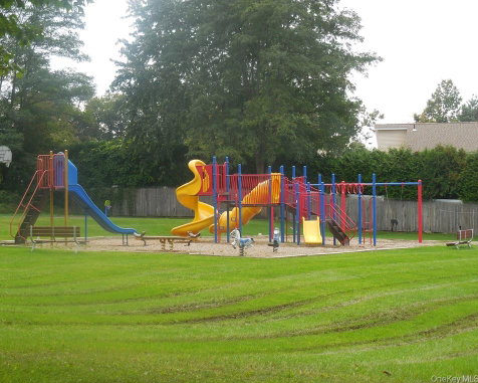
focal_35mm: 85
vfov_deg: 18.1
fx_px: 1203
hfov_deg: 22.5
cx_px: 225
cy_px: 192
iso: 125
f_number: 4.9
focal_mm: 14.5
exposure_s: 1/160
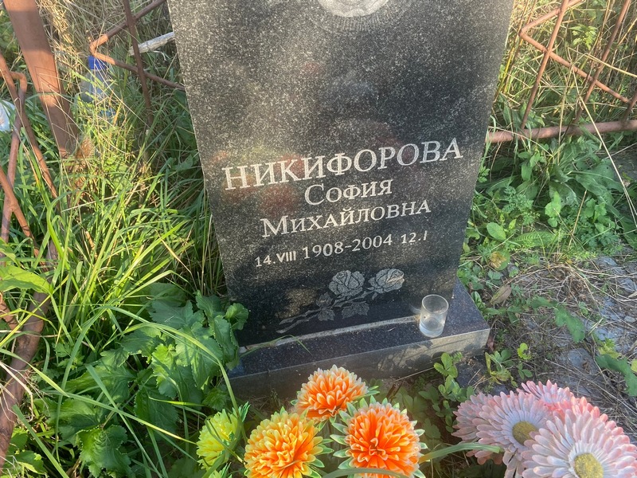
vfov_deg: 53.1
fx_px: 478
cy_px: 239
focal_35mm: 26
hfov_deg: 67.3
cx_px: 318
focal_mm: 4.25
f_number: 1.8
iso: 32
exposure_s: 1/186
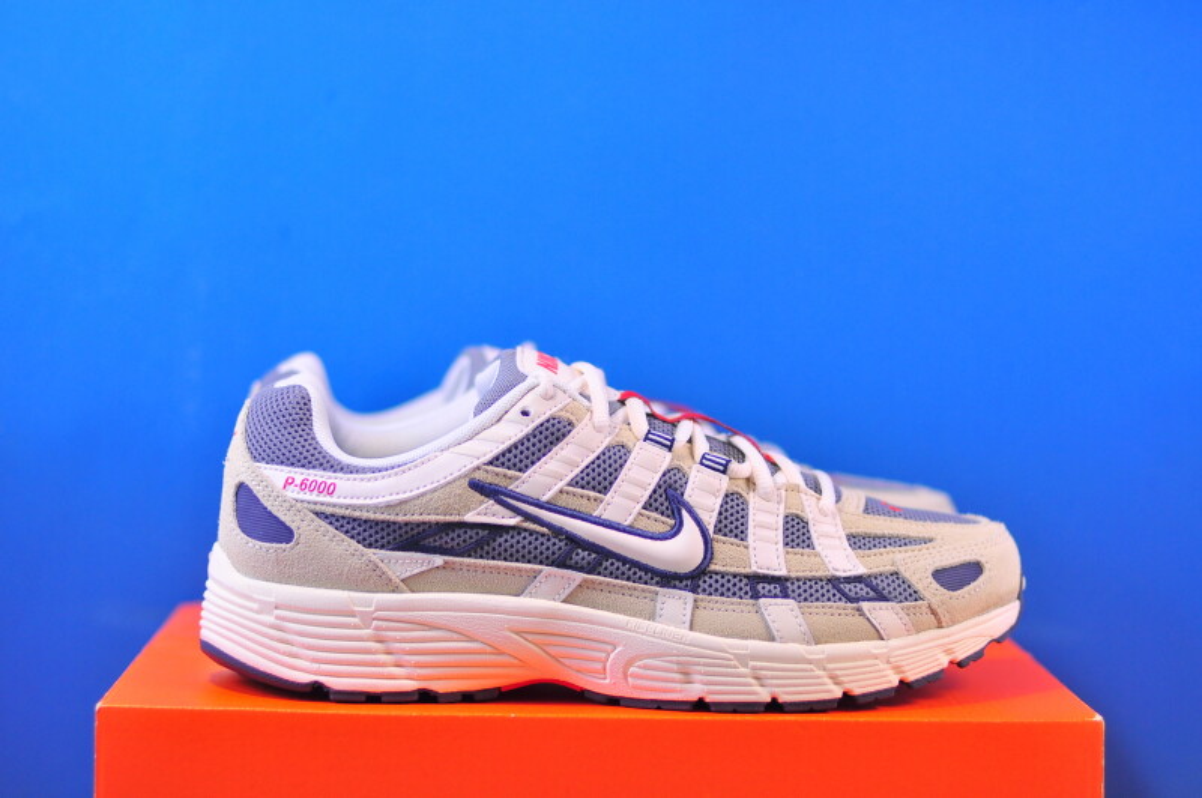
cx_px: 601
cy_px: 399
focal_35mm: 75
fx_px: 2501
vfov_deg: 18.1
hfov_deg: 27.0
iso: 250
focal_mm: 50
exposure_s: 1/320
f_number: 2
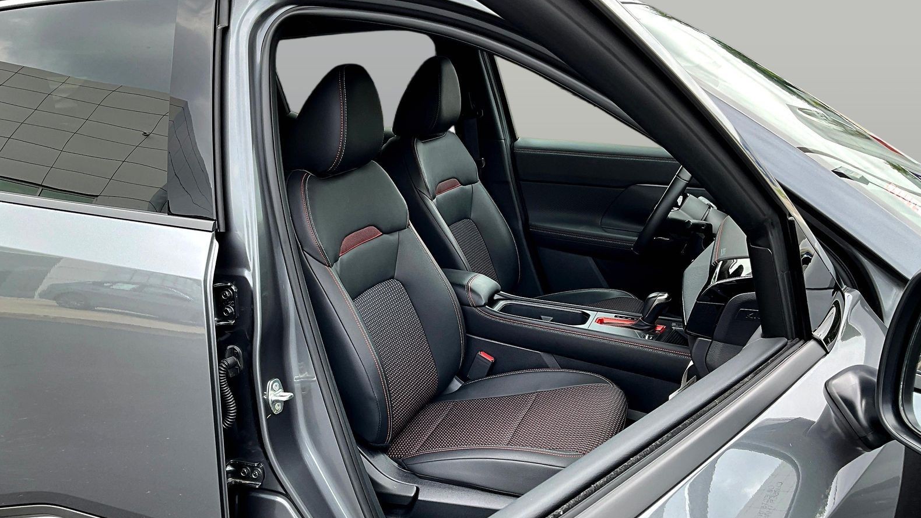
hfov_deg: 61.0
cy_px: 293
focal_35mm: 32
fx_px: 782
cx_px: 457
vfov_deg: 36.6
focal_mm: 3
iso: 20
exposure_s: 1/211
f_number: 1.8
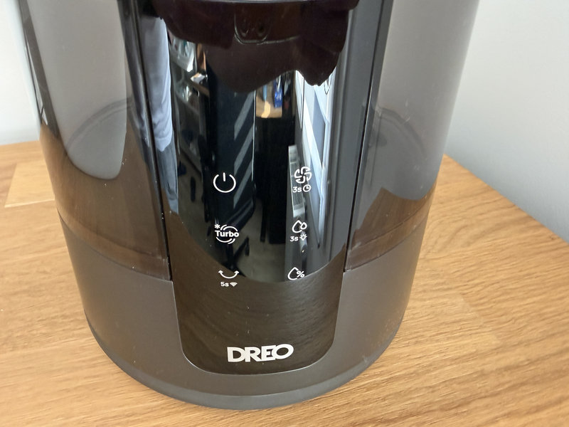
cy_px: 214
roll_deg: +0.3
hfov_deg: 71.6
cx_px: 284
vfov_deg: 56.8
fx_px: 394
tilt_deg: -37.1
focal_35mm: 24
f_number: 2.2
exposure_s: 1/60
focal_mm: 2.22
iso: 400
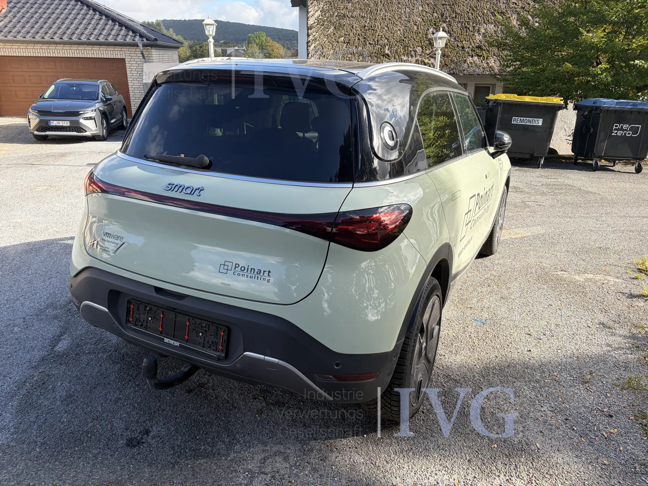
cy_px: 243
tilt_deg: -16.5
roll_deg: -2.5
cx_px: 324
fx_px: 487
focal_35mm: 26
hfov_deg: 67.3
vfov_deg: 53.1
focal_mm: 5.96
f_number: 1.6
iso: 50
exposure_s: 1/884
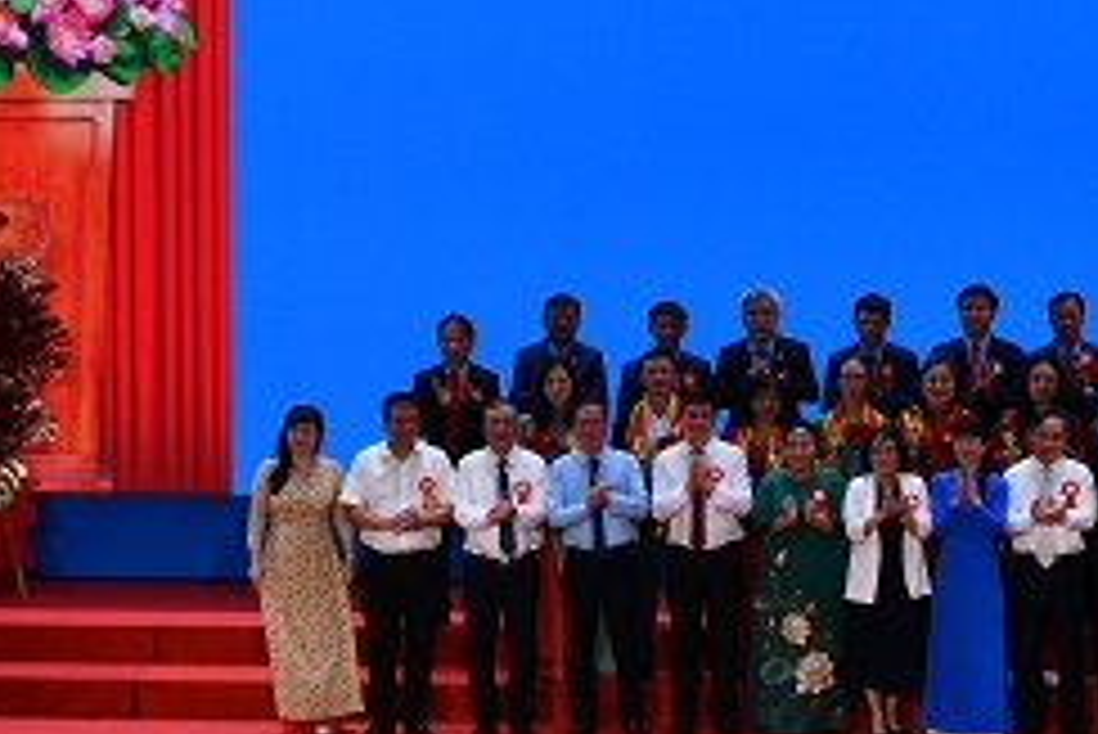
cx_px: 963
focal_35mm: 192
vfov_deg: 7.1
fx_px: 5859
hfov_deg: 10.7
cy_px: -86
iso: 400
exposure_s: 1/80
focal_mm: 52
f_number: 11
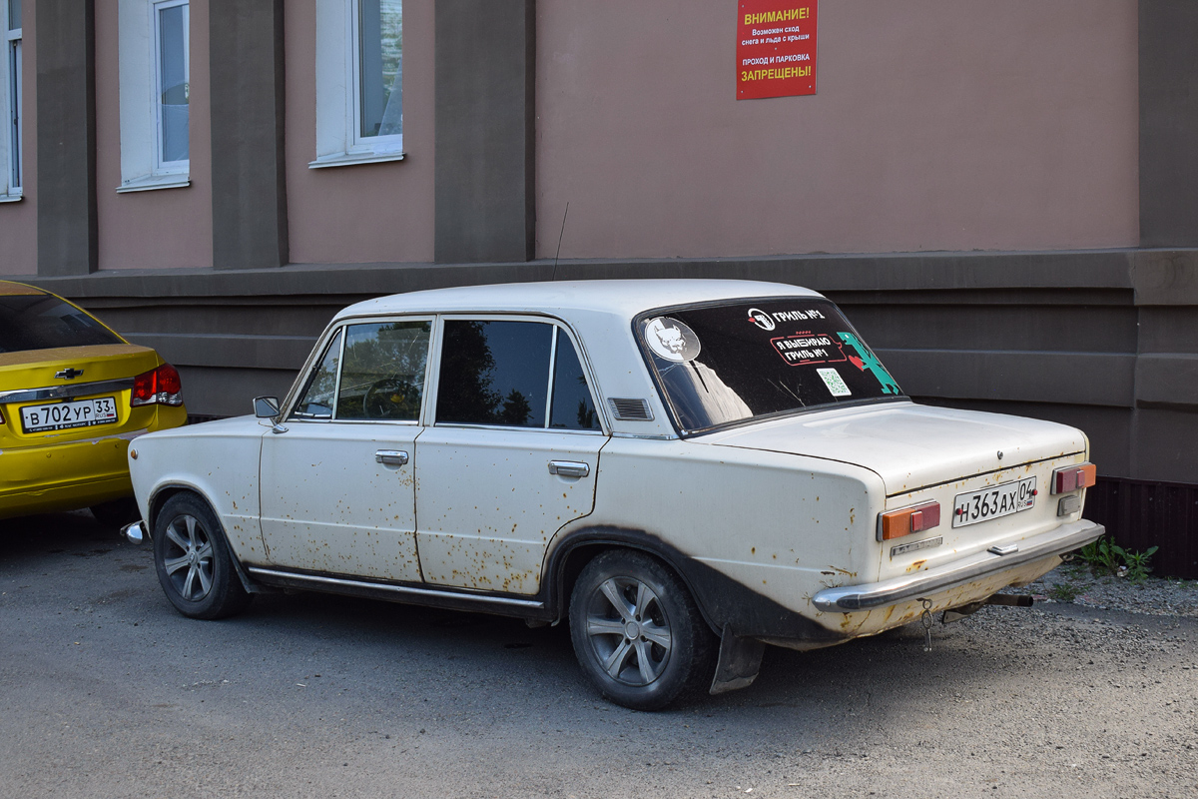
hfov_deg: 42.3
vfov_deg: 28.9
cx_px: 599
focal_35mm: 46
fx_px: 1547
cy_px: 400
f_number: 5.6
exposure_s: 1/640
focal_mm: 31
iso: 400
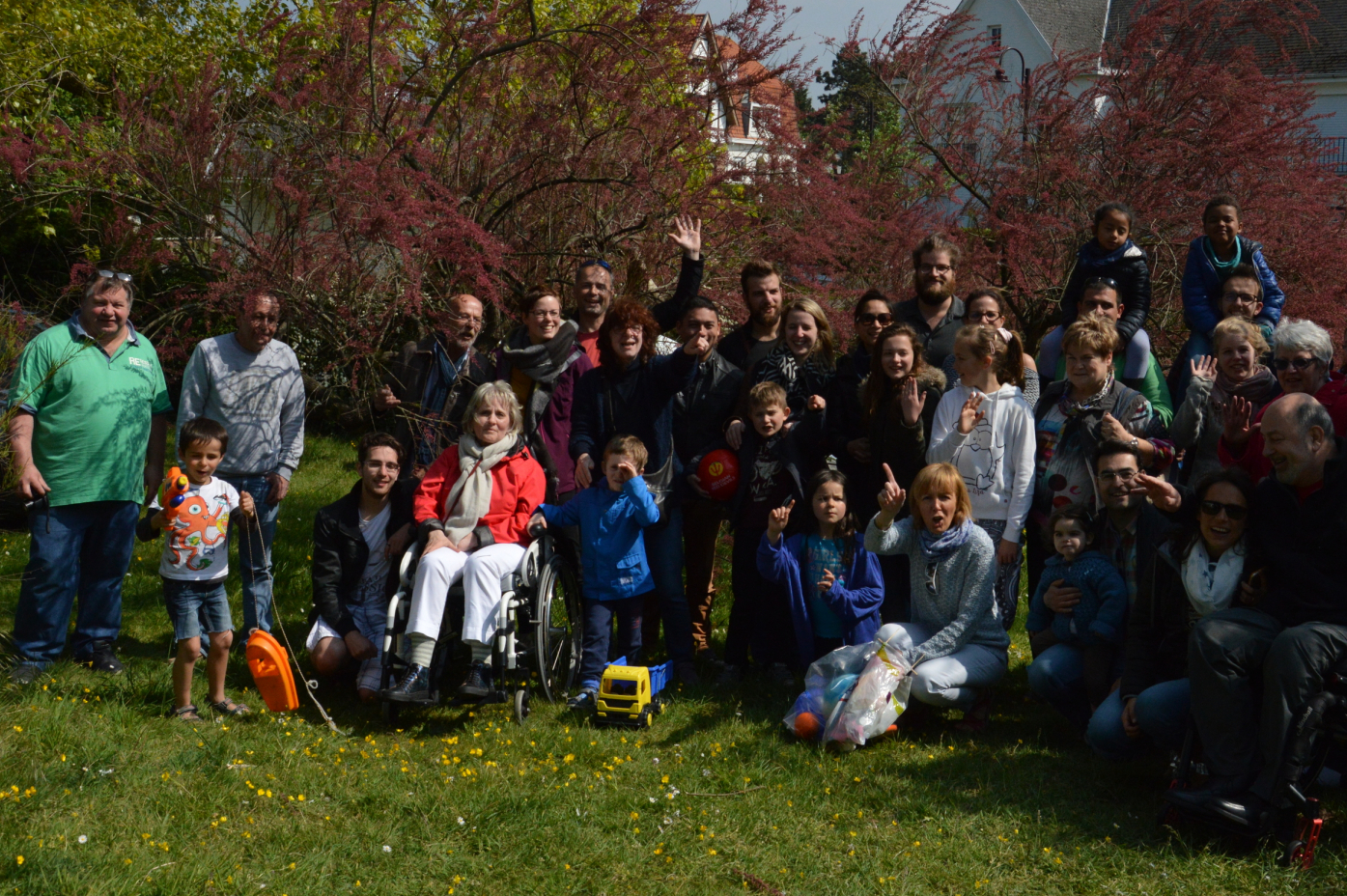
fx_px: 1520
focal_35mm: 41
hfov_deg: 47.6
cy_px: 332
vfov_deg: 32.7
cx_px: 785
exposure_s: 1/3200
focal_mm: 21
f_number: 9
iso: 800
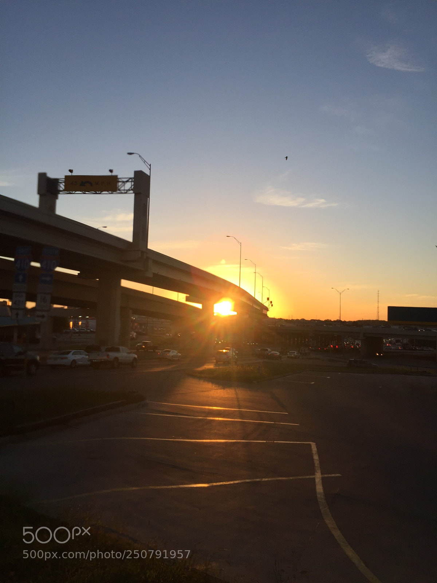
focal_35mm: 29
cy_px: 292
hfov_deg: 48.2
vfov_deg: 61.7
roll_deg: +0.9
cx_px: 218
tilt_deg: +0.9
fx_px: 488
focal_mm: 4.15
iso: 32
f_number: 2.2
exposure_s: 1/1412
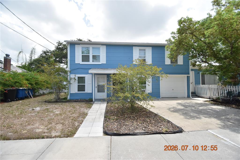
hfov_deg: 100.4
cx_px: 120
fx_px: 100
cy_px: 80
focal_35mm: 15
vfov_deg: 77.3
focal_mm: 10
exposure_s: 1/4000
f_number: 3.5
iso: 800
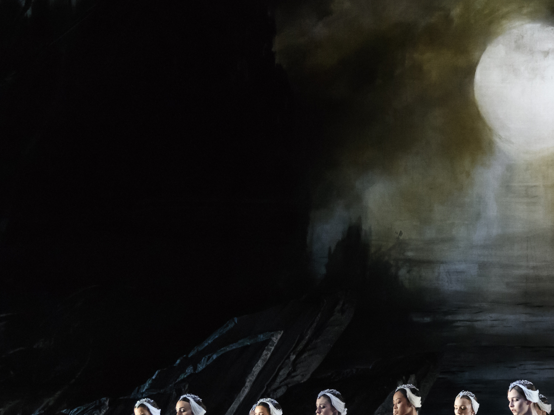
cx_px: 579
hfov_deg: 11.2
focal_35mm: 174
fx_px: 2785
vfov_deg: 8.5
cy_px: 264
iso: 3200
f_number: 3.5
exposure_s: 1/125
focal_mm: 70
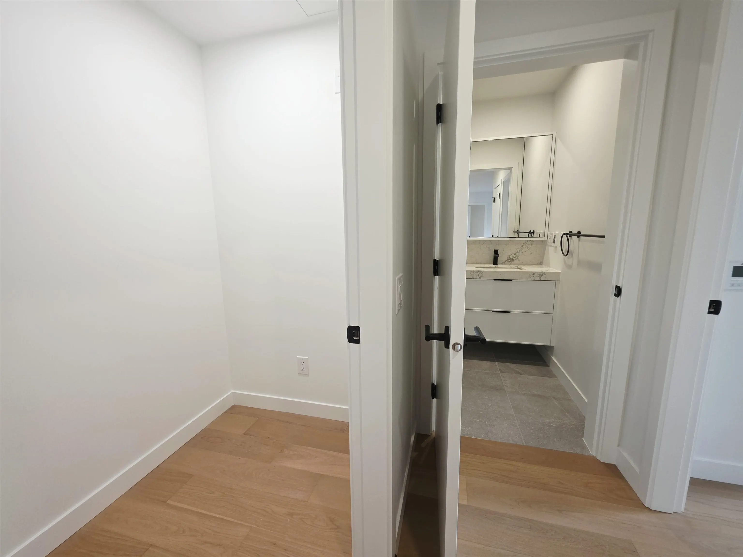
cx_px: 372
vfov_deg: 89.9
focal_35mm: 13
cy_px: 278
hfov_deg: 106.2
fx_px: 279
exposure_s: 1/120
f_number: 1.9
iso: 160
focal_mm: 2.2
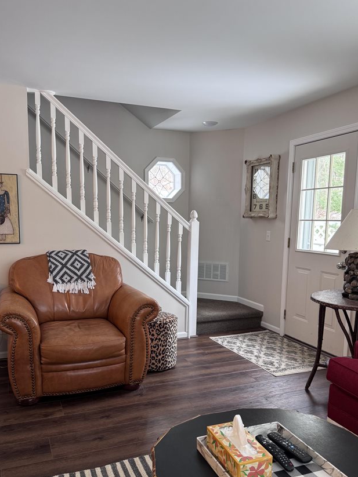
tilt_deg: -5.4
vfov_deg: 63.3
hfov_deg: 49.6
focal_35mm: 28
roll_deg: -0.6
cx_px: 160
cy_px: 266
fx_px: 386
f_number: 1.78
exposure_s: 1/60
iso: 125
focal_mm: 6.76
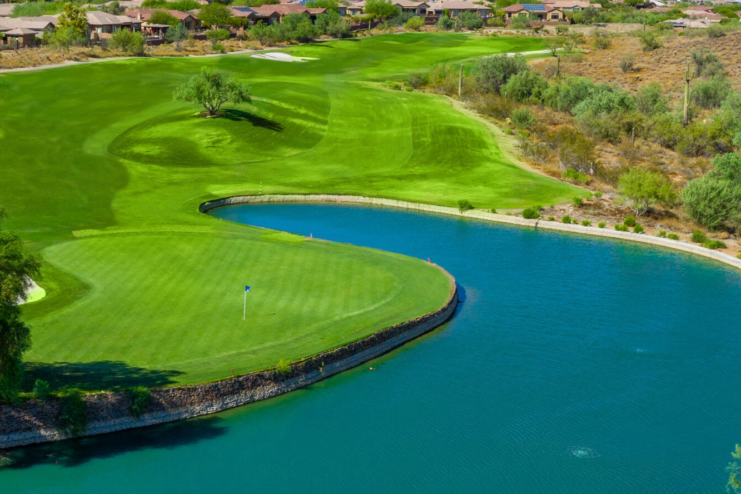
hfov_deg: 31.7
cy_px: 287
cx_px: 263
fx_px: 1297
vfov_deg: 21.6
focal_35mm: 63
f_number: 5.6
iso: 100
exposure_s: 1/500
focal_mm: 10.26
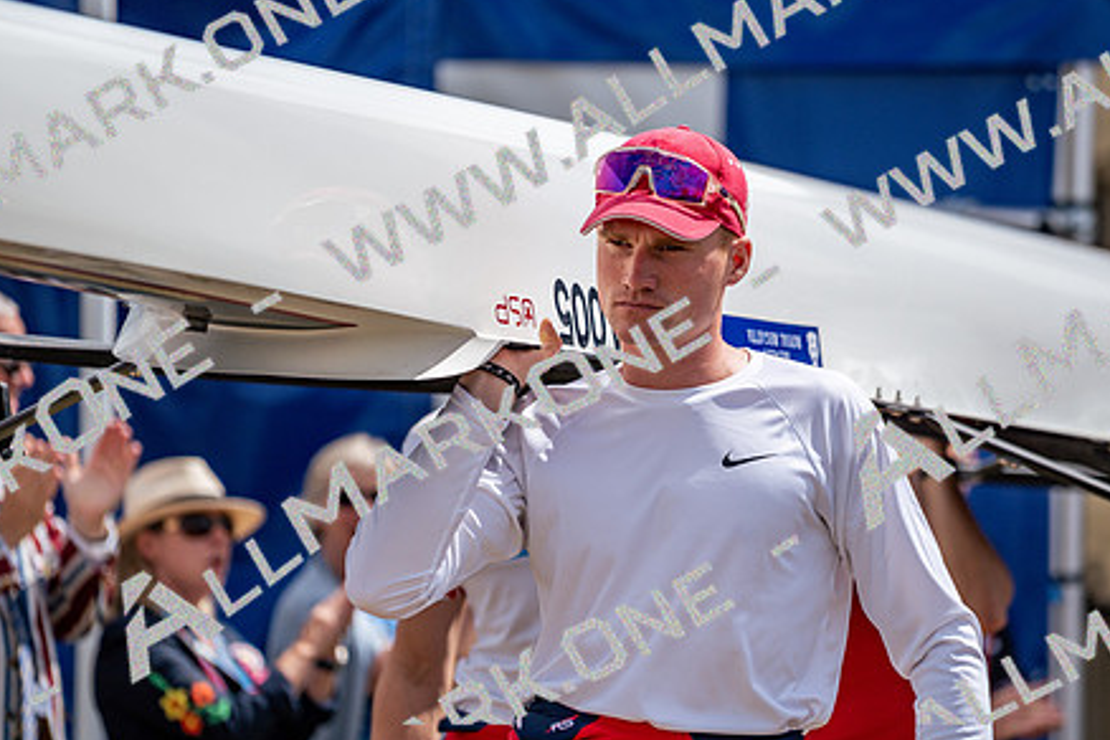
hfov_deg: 7.8
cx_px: 636
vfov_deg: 5.2
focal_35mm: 265
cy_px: 290
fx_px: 8170
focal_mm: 200
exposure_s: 1/2500
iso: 100
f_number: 4
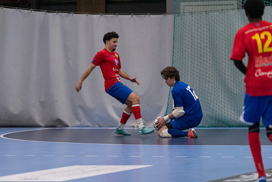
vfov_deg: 4.4
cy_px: 91
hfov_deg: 6.6
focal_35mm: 311
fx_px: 2352
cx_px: 136
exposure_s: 1/640
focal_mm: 200
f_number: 3.2
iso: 2800
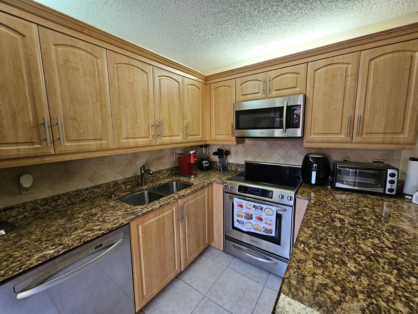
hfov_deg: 106.2
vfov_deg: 89.9
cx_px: 209
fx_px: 157
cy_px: 157
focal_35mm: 13
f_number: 2.2
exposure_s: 1/60
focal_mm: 2.2
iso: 400
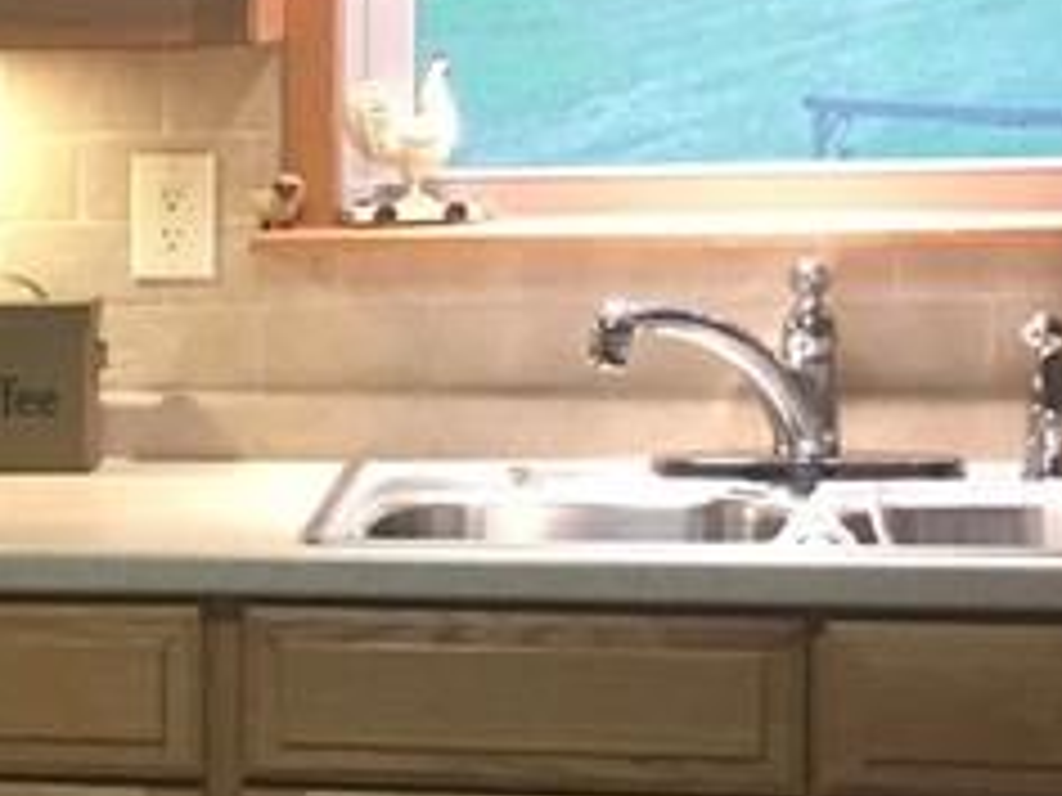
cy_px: 580
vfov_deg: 11.7
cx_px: -522
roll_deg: +0.9
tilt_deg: -10.1
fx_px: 3866
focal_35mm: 126
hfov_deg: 14.6
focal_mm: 4.15
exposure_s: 1/30
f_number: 2.2
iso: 200
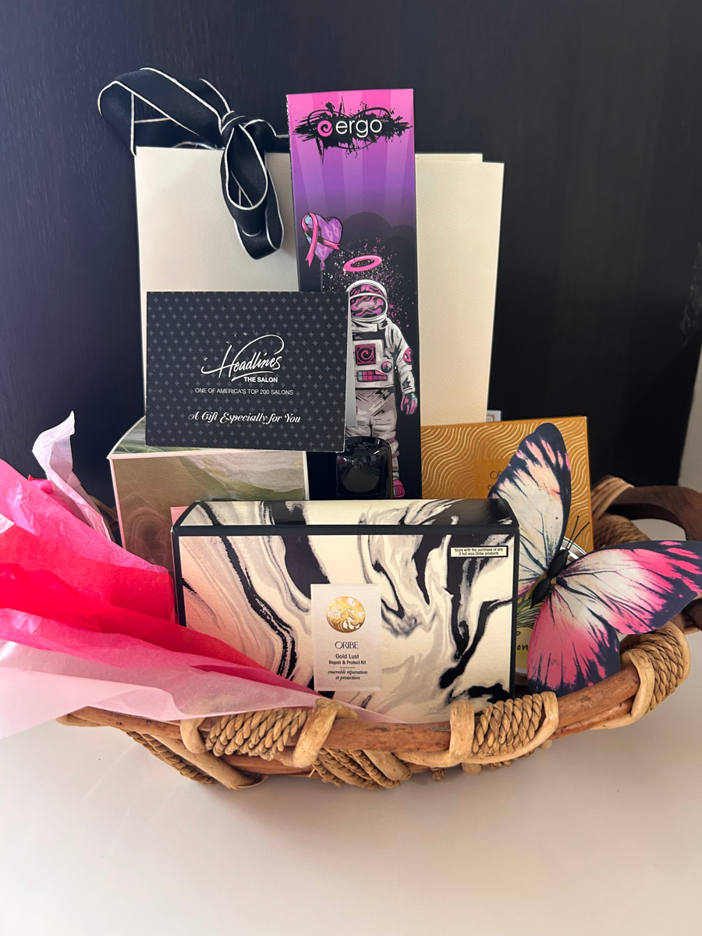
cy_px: 468
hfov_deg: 53.1
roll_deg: -0.1
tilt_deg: -21.5
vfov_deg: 67.3
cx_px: 351
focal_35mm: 26
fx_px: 703
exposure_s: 1/60
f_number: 1.5
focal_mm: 5.7
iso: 200
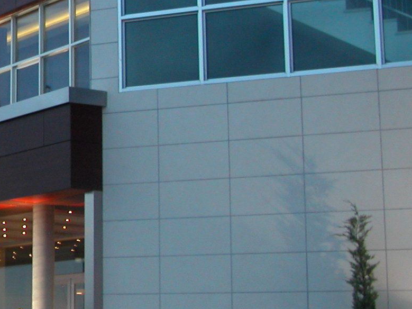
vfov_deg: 12.8
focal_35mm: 115
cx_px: -202
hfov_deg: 15.8
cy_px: 33
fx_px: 1369
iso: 100
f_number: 2.8
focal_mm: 8.9
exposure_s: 1/15.3
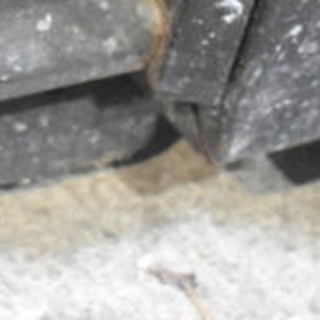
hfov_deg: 7.7
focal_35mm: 215
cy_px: -8
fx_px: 2249
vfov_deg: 8.1
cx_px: -346
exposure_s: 1/60
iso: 9000
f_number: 5
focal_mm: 40
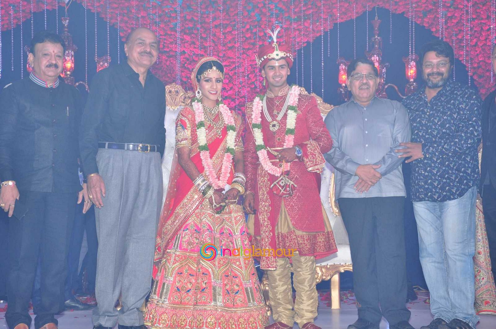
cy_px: 164
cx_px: 248
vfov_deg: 18.9
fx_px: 991
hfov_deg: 28.1
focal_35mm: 72
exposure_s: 1/125
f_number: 7.1
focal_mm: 48
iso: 640
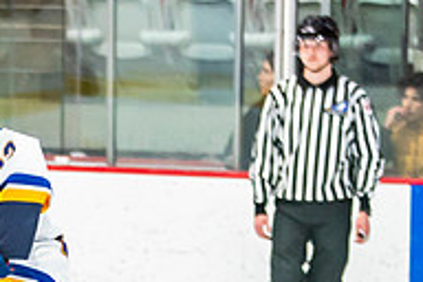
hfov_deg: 3.5
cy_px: 468
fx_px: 6861
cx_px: -4
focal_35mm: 584
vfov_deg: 2.3
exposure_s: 1/640
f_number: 3.2
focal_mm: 115
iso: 1000
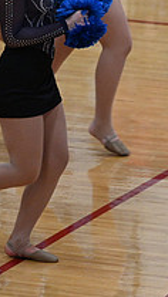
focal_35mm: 508
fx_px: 4012
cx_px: 410
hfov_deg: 2.4
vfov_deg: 4.2
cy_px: 29
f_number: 4
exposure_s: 1/400
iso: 4000
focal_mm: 175
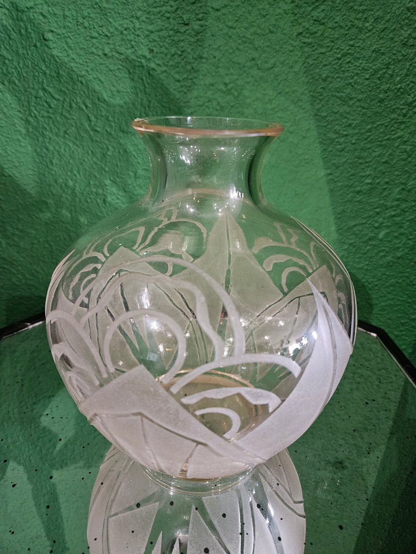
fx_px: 369
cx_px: 208
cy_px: 277
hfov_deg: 58.9
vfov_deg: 73.9
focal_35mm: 23
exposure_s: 1/50
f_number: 1.8
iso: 640
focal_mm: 5.4
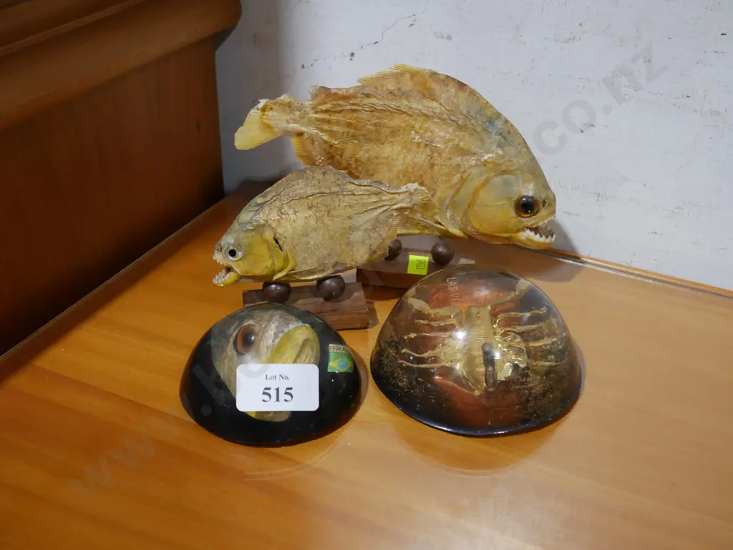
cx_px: 366
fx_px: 932
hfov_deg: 42.9
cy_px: 275
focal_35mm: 44
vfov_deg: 32.9
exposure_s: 1/60
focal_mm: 22
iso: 500
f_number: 4.7
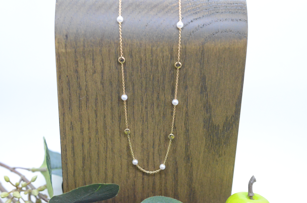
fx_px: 511
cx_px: 154
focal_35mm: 60
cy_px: 102
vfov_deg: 22.5
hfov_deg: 33.5
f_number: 6.3
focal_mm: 40
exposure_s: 1/1000
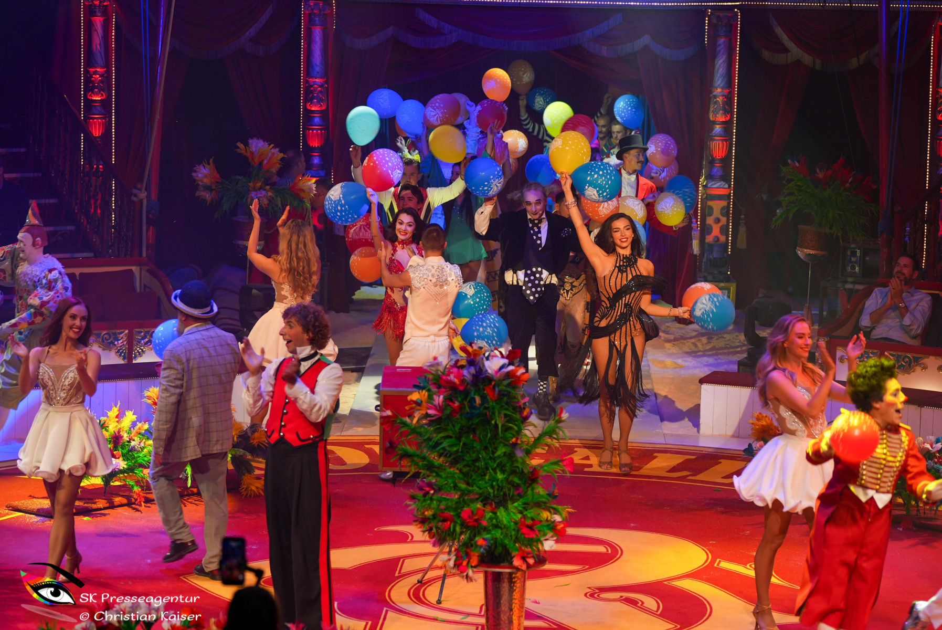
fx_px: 2854
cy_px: 315
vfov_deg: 12.6
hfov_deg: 18.7
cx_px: 471
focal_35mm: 109
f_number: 2.8
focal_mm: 73
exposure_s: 1/160
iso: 250
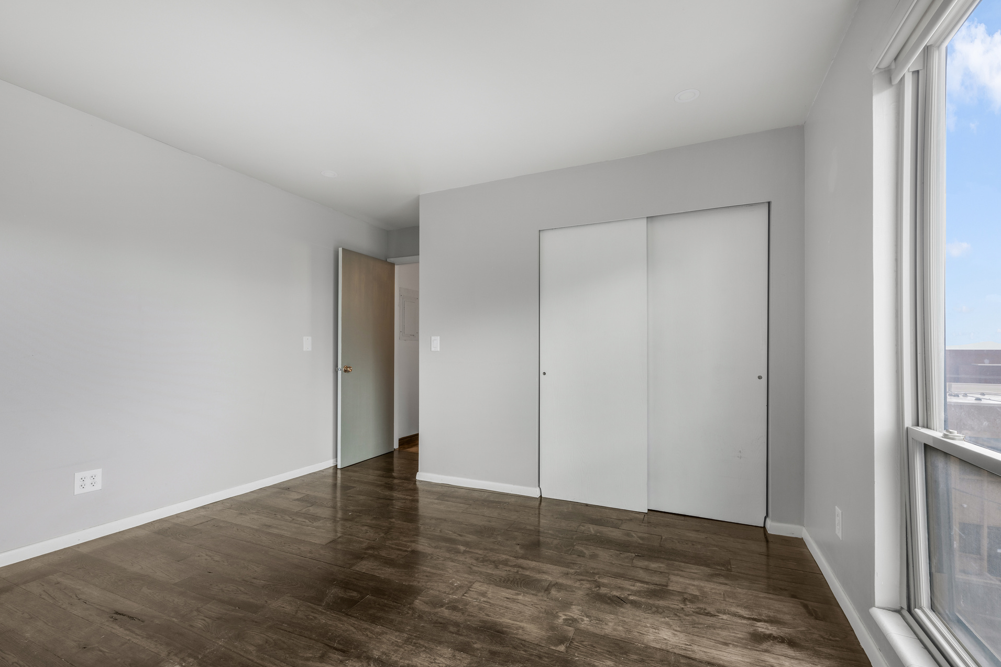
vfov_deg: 75.3
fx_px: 432
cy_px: 352
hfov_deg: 98.4
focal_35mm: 16
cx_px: 489
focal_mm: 14.5
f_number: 9
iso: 200
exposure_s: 1/2
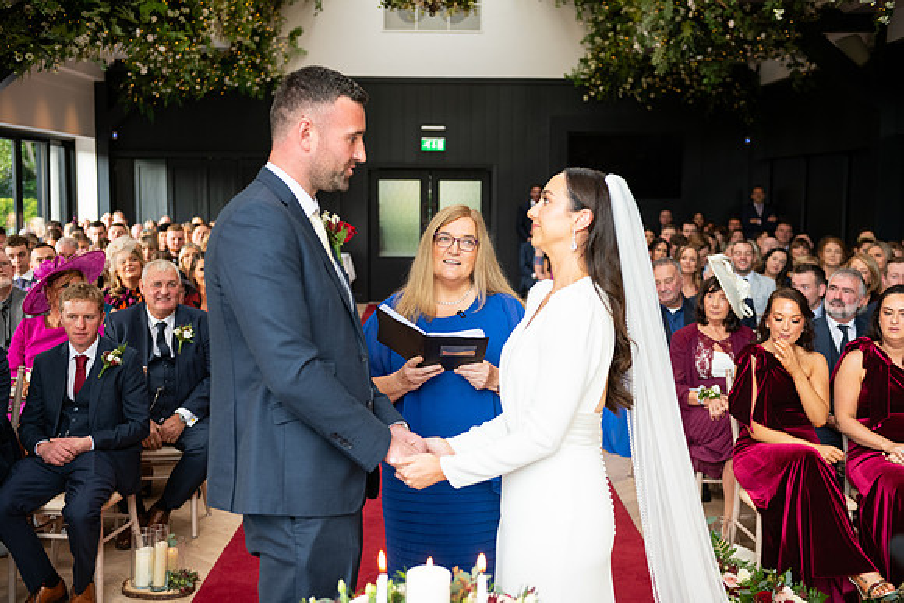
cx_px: 452
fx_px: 1130
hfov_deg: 43.6
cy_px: 302
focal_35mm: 45
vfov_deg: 29.9
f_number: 3.5
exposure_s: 1/160
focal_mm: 45
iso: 640
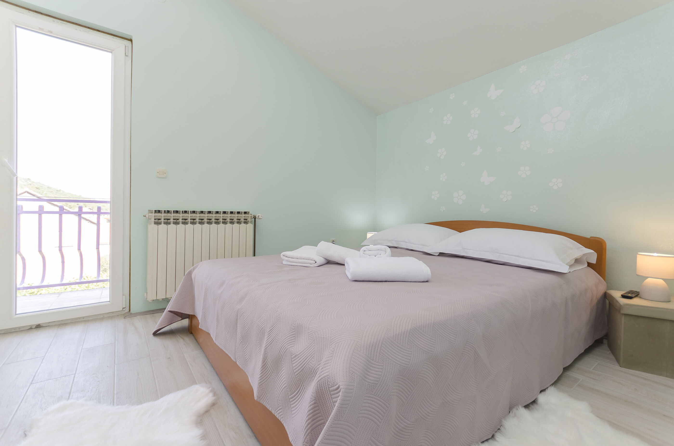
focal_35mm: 15
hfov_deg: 100.5
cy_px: 223
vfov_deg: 77.1
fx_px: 280
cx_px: 337
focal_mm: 10
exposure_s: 1/100
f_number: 5
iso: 200
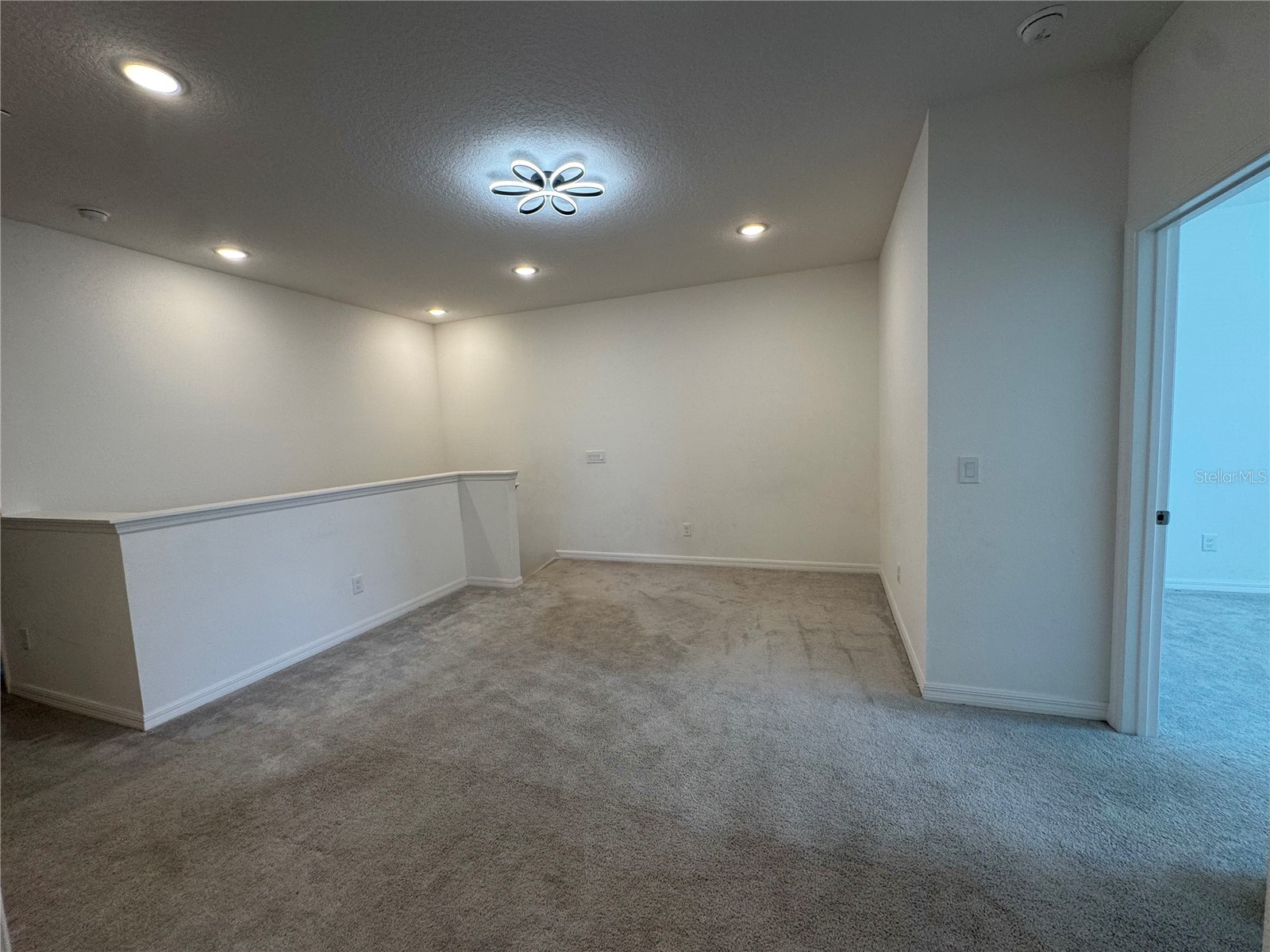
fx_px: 514
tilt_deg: -5.5
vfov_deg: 85.7
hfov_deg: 102.1
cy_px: 476
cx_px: 635
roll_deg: +2.2
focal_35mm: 14
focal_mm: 2.22
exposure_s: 1/120
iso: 100
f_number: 2.2
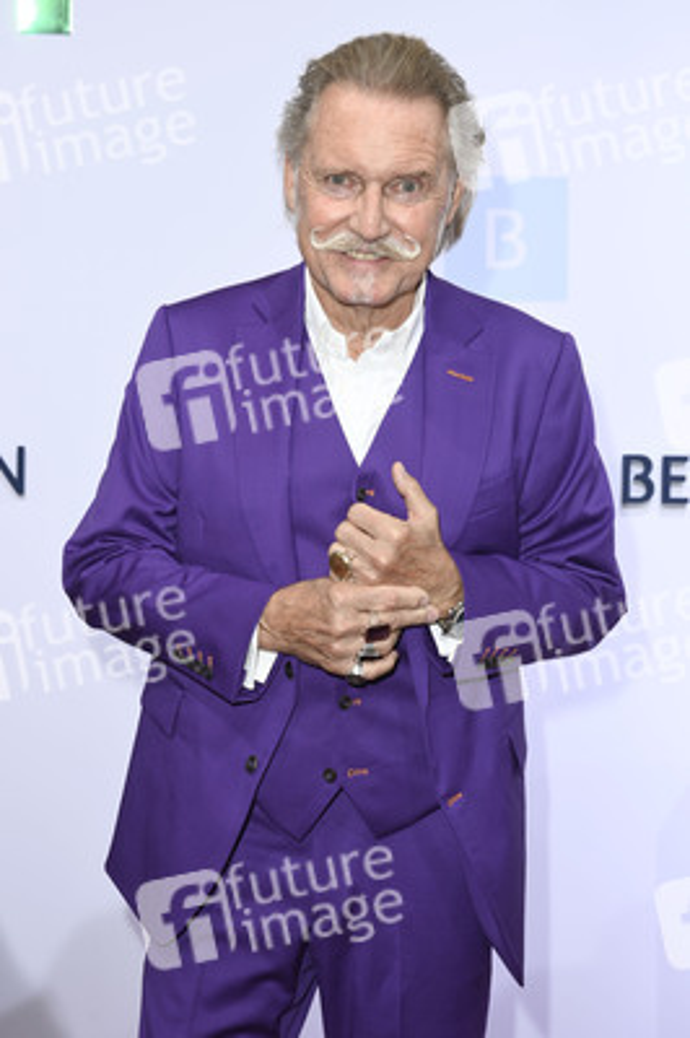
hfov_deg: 24.2
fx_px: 1613
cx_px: 345
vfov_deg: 35.7
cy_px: 519
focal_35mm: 56
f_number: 6.3
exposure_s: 1/250
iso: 400
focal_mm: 56
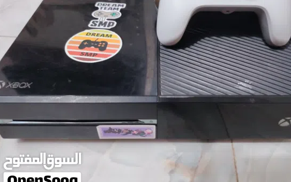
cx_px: 162
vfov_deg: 41.7
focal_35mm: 30
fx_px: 238
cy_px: 75
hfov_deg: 62.7
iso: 3391
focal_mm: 5.25
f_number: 1.75
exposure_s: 1/100
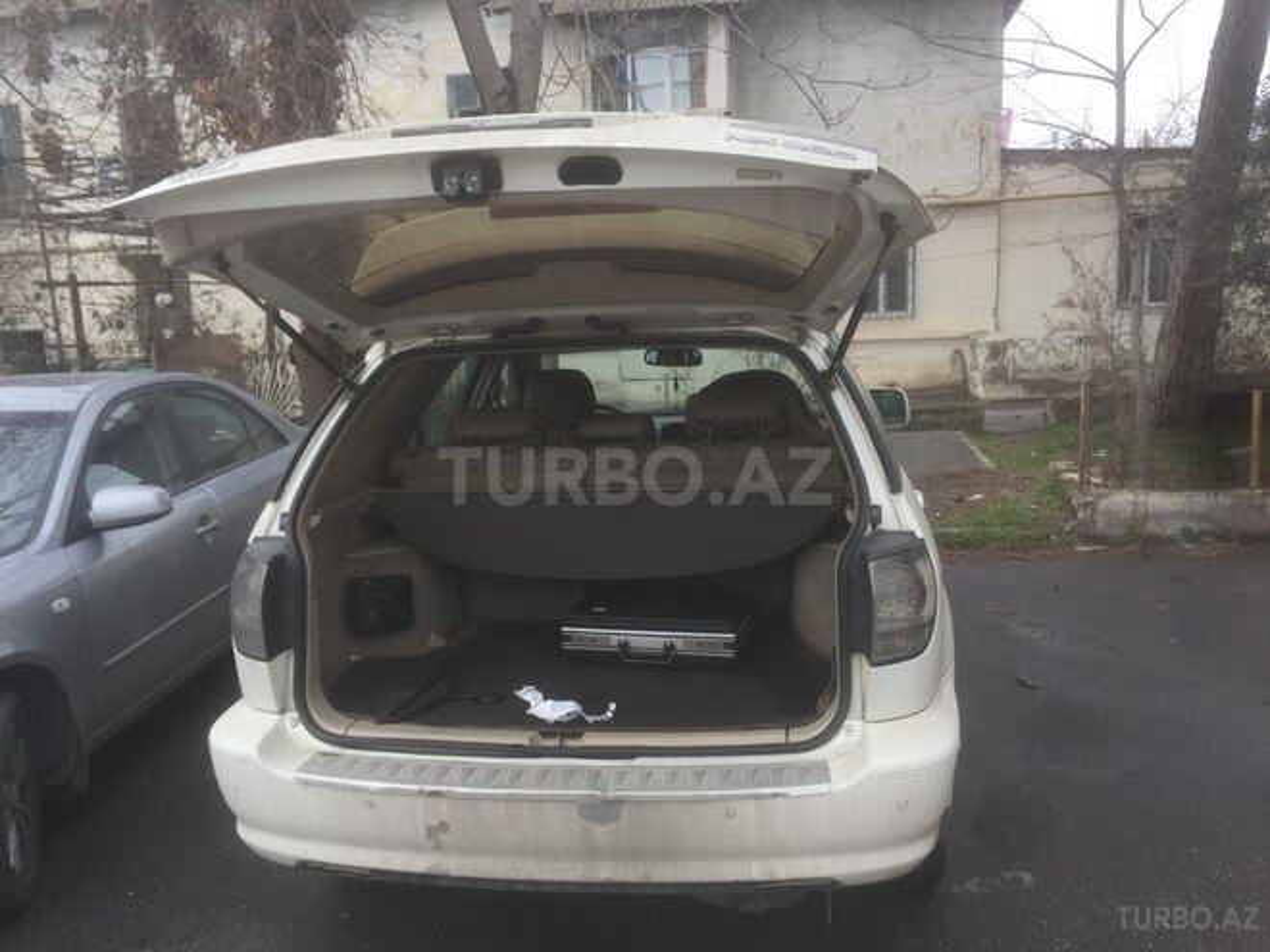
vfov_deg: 48.2
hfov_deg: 61.7
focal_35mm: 29
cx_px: 635
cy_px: 476
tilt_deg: -4.9
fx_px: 1064
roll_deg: +1.9
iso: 32
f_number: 2.2
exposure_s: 1/628
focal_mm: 4.15
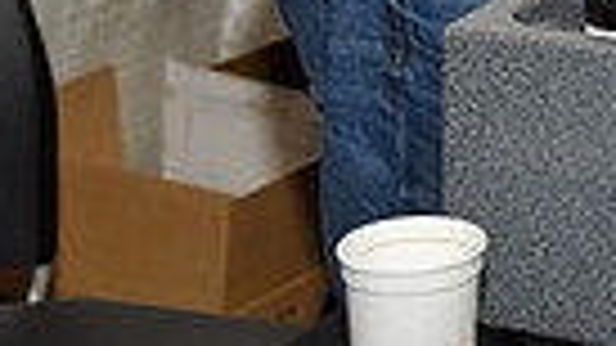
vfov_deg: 6.9
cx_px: 1102
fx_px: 2744
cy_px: -452
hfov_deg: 11.8
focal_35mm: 168
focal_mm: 38
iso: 200
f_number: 5
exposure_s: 1/60
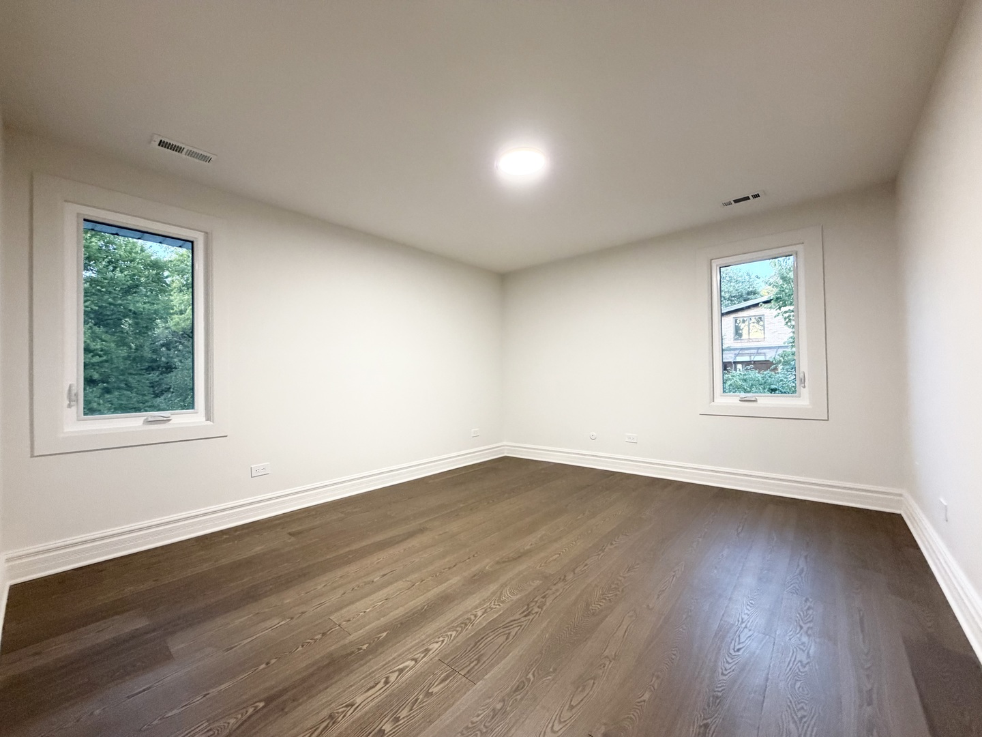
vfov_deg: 85.7
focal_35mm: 14
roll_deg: +0.6
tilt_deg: +1.2
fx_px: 397
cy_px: 368
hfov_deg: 102.1
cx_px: 491
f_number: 2.2
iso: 320
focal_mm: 2.22
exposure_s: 1/60
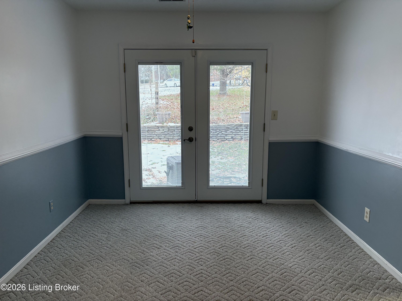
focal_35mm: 26
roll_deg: -0.1
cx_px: 201
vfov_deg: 53.1
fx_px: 302
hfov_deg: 67.3
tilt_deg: -8.6
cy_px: 150
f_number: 1.6
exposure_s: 1/236
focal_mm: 5.96
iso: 125
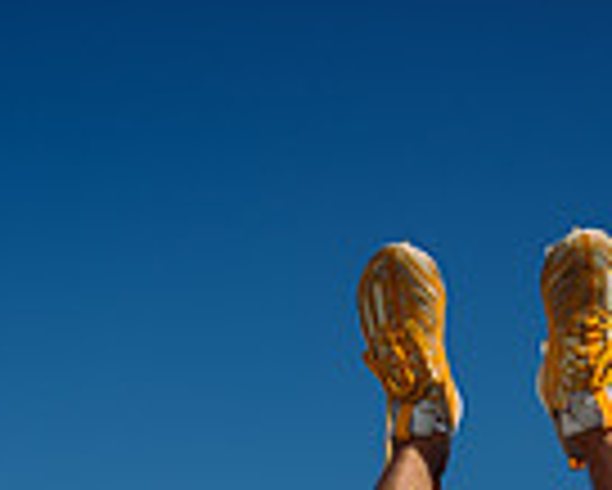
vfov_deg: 11.4
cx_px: 576
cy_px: 998
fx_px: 2193
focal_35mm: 121
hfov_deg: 15.7
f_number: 4
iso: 50
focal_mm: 39
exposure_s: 1/1000
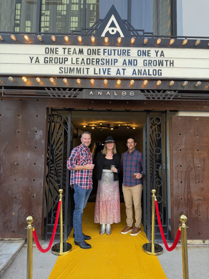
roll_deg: -1.2
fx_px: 193
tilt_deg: +4.9
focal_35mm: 24
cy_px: 140
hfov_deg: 56.8
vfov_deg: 71.6
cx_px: 104
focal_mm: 6.76
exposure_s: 1/187
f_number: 1.78
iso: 100
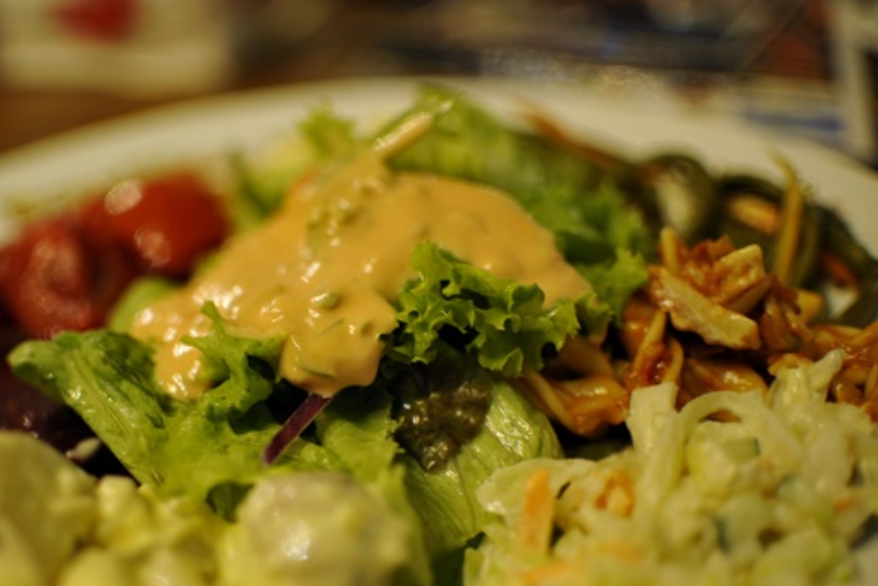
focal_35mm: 48
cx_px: 293
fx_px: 1171
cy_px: 383
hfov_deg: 40.6
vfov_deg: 27.9
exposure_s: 1/15
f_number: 1.8
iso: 450
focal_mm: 35
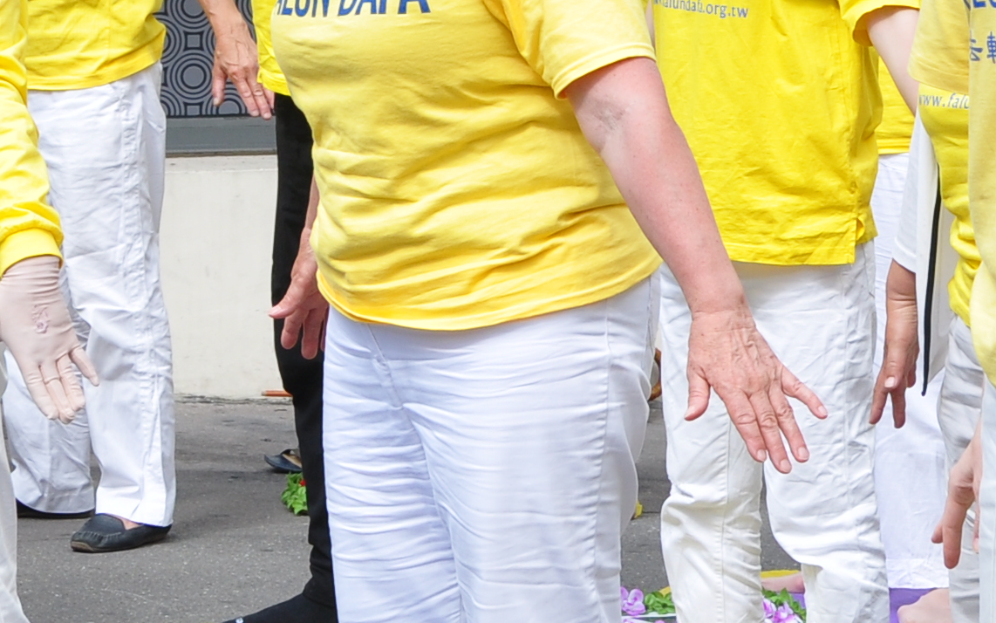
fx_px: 5294
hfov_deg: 10.7
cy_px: -243
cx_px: 911
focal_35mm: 195
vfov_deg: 6.7
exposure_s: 1/160
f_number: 8
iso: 200
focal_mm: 34
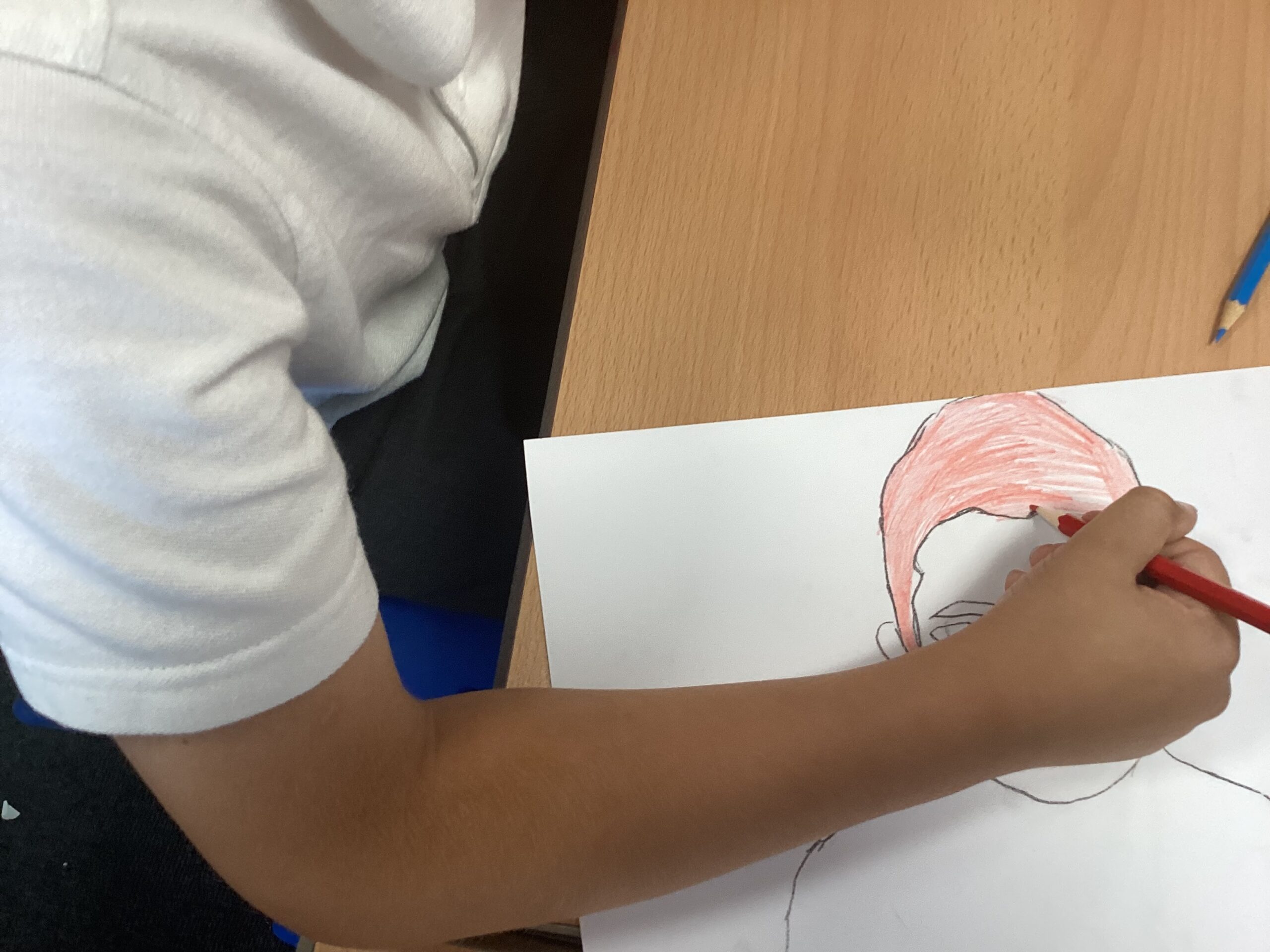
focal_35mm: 31
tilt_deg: -73.3
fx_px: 1137
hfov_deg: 58.4
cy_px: 476
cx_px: 635
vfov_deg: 45.4
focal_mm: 3.3
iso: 100
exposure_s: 1/50
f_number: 2.4
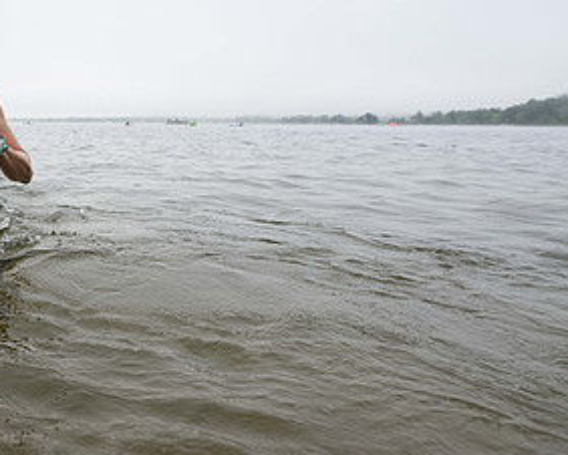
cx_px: -10
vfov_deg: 51.6
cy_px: 132
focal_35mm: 27
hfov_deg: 50.6
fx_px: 454
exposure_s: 1/640
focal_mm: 14
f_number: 4
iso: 500
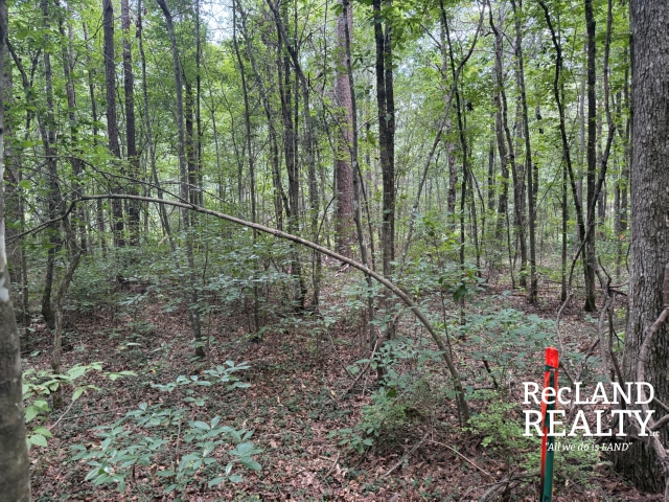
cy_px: 251
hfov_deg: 71.6
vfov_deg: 56.8
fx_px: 464
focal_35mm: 24
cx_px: 334
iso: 200
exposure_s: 1/82
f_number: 1.78
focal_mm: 6.76
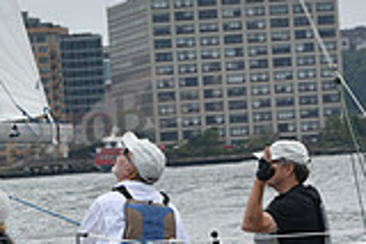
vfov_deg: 5.0
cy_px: 268
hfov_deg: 7.5
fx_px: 2768
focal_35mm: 272
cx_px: -149
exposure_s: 1/800
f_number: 8
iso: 400
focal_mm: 75
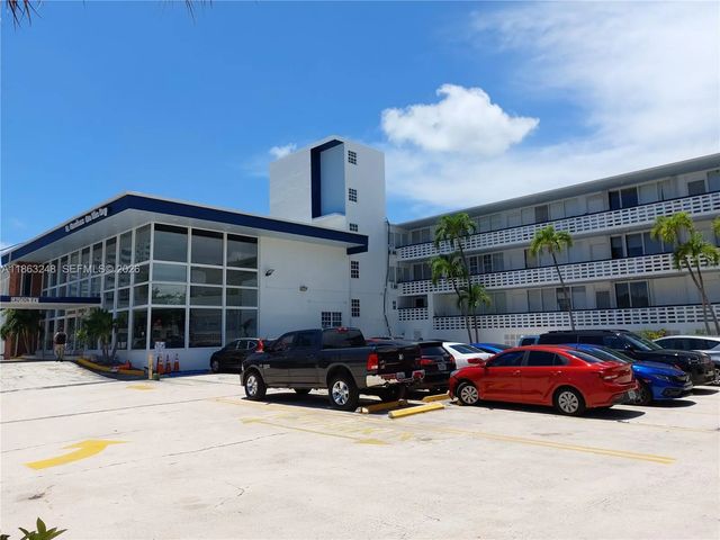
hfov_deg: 71.6
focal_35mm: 24
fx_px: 499
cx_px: 360
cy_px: 270
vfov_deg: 56.8
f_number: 1.8
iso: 25
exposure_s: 1/1739
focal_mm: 5.23
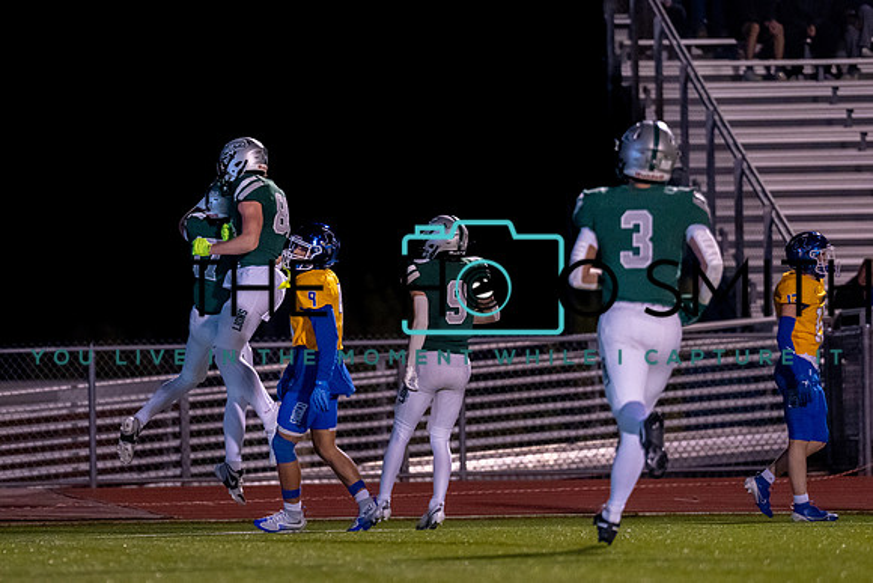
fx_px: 7793
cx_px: 289
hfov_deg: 6.4
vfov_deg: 4.3
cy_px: 325
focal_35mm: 321
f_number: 2.8
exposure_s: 1/1000
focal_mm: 200
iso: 5000
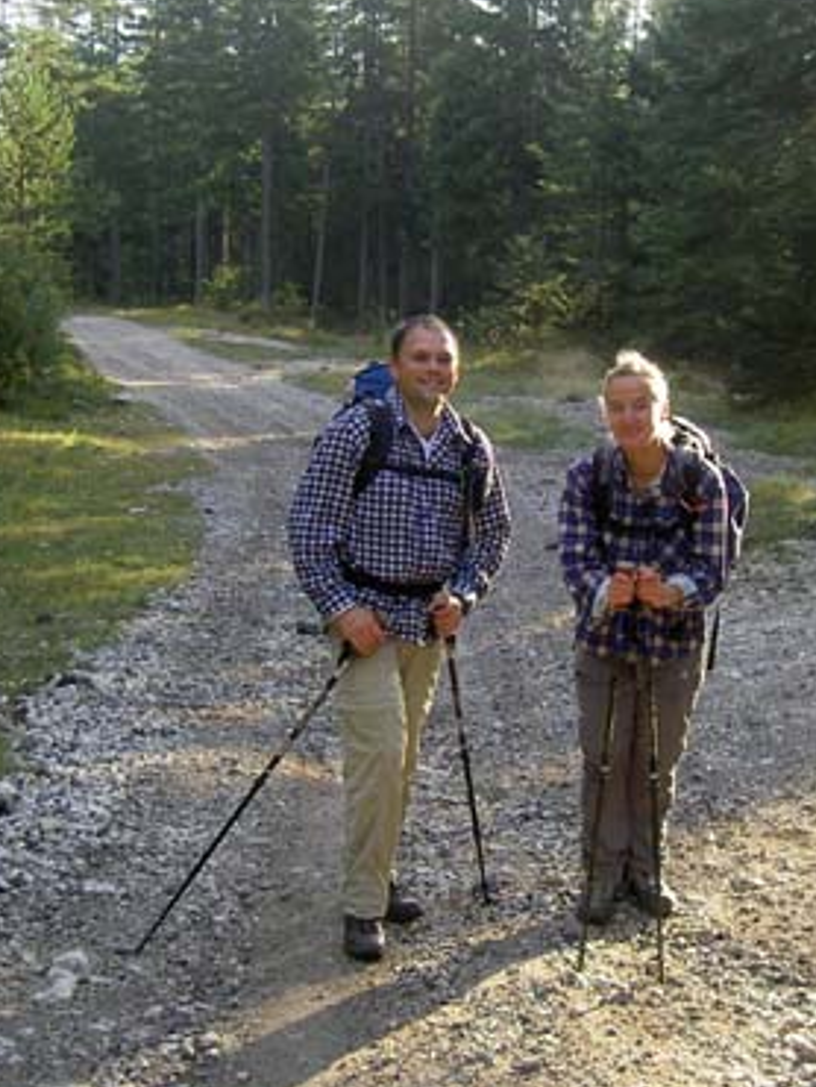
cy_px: 526
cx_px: 445
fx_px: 1821
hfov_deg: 25.2
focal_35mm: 58
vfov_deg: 33.2
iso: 100
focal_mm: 8
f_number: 2.8
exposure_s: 1/100
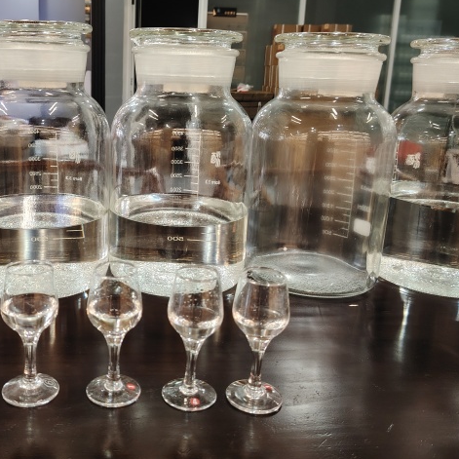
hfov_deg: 45.2
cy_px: 202
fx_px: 540
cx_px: 144
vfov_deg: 46.0
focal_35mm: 36
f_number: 1.75
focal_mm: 5.25
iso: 1309
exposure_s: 1/33.3
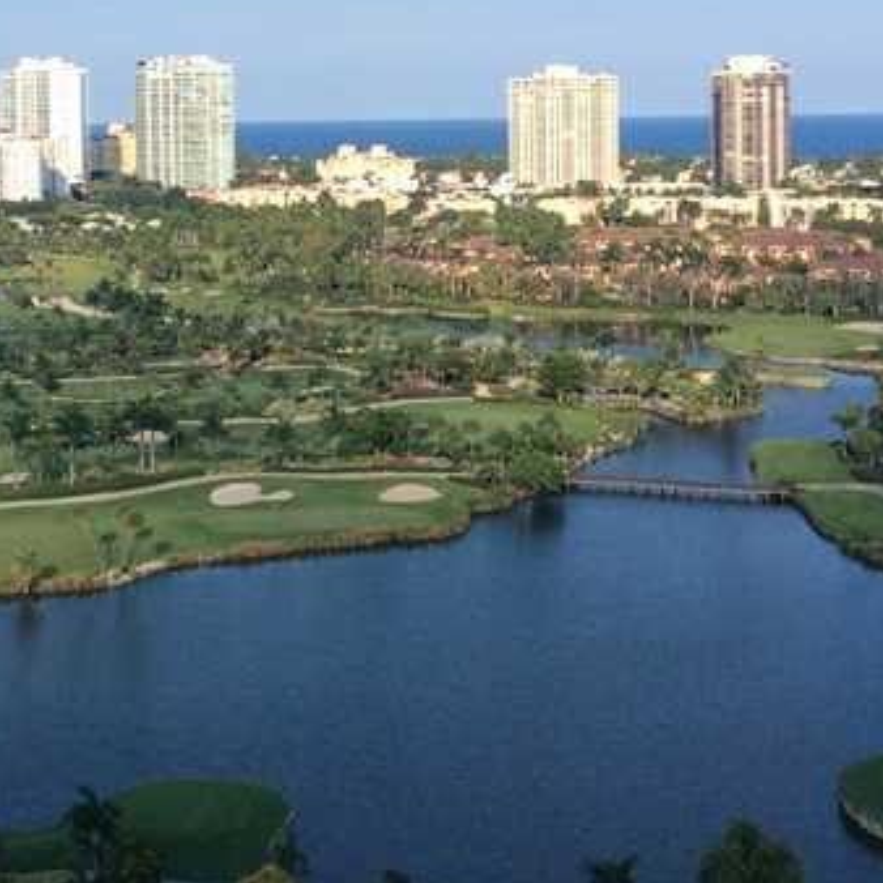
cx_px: 261
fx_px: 1934
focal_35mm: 67
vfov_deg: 25.3
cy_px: 170
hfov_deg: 25.5
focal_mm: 3.3
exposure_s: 1/1144
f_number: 2.4
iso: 32
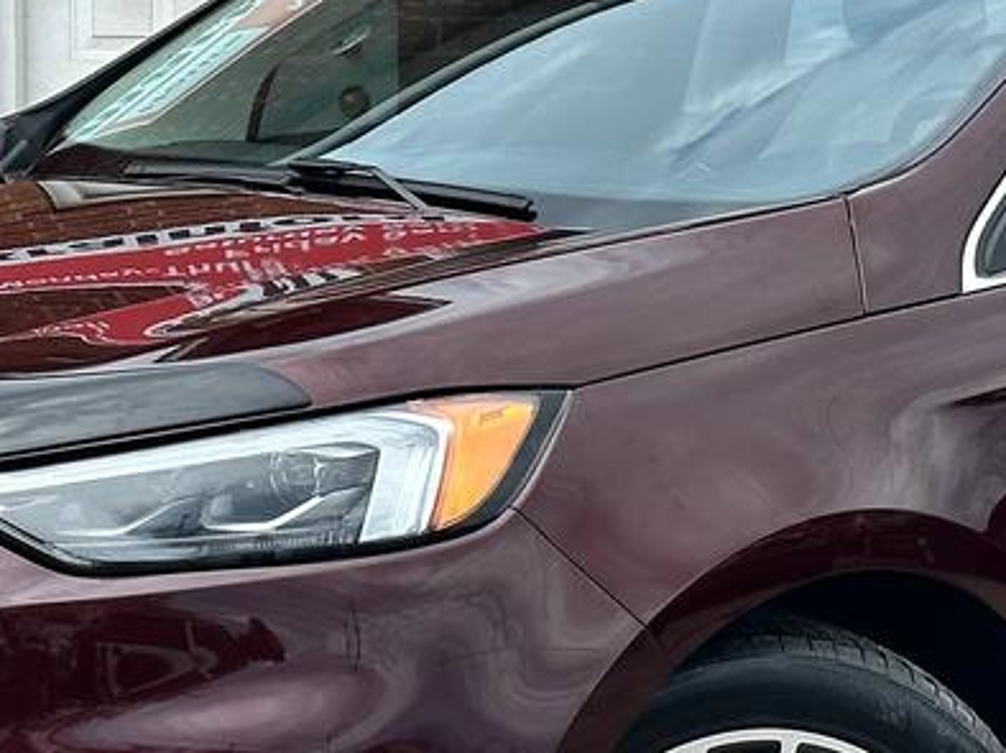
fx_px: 4531
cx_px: 832
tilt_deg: -3.0
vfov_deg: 9.5
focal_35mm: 156
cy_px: 140
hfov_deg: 12.6
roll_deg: +0.1
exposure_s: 1/1953
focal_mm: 6.86
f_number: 1.78
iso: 64
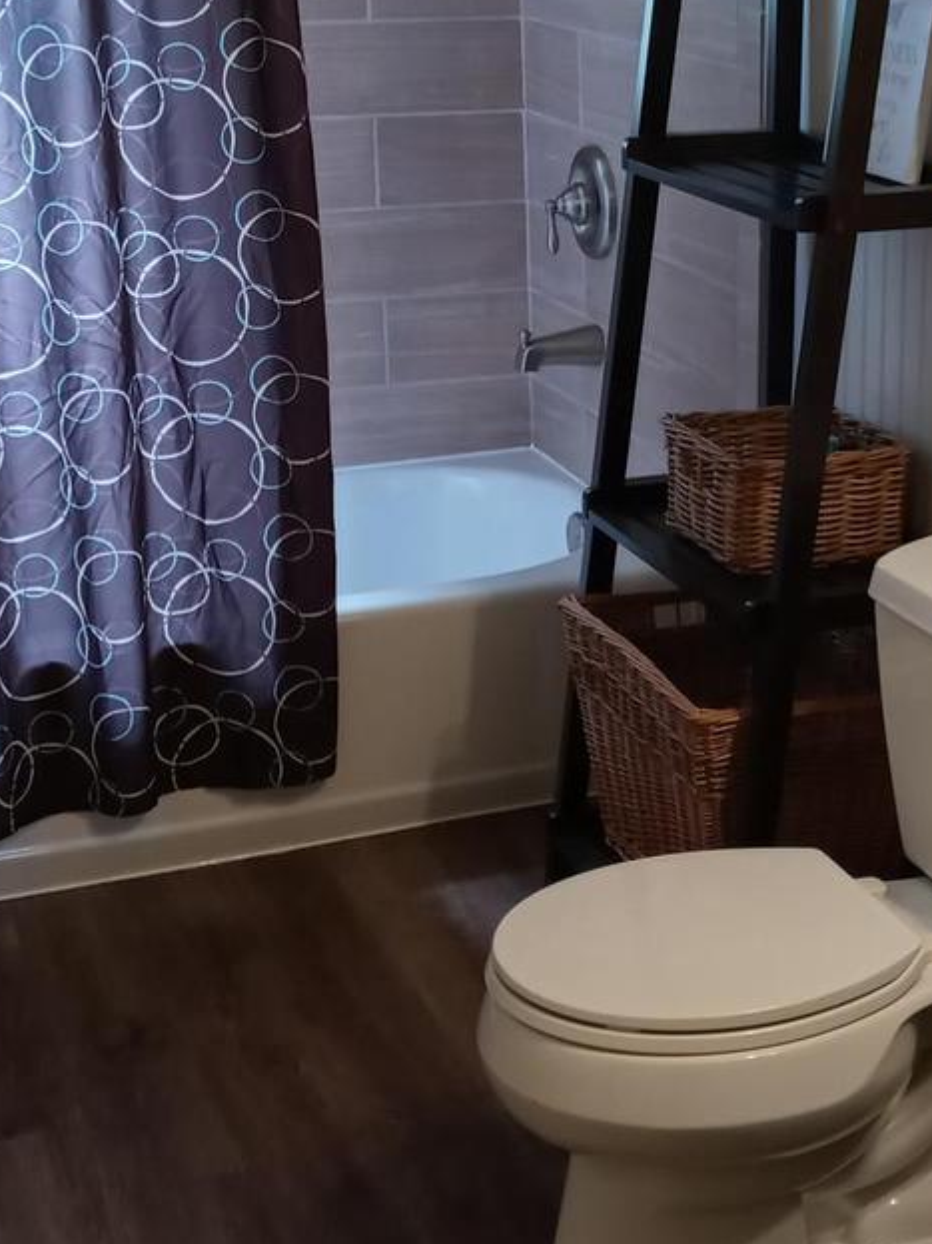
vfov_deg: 28.1
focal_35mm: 69
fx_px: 2478
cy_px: 549
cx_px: 704
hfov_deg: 21.1
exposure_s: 1/30
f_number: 1.8
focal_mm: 3.61
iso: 200
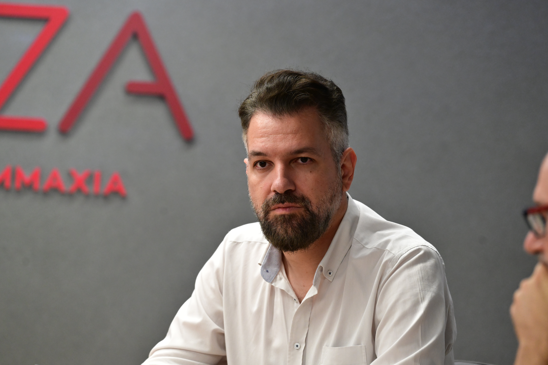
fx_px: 3044
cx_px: 274
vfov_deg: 6.9
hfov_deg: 10.3
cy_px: 182
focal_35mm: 200
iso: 4000
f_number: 5
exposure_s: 1/400
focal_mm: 200
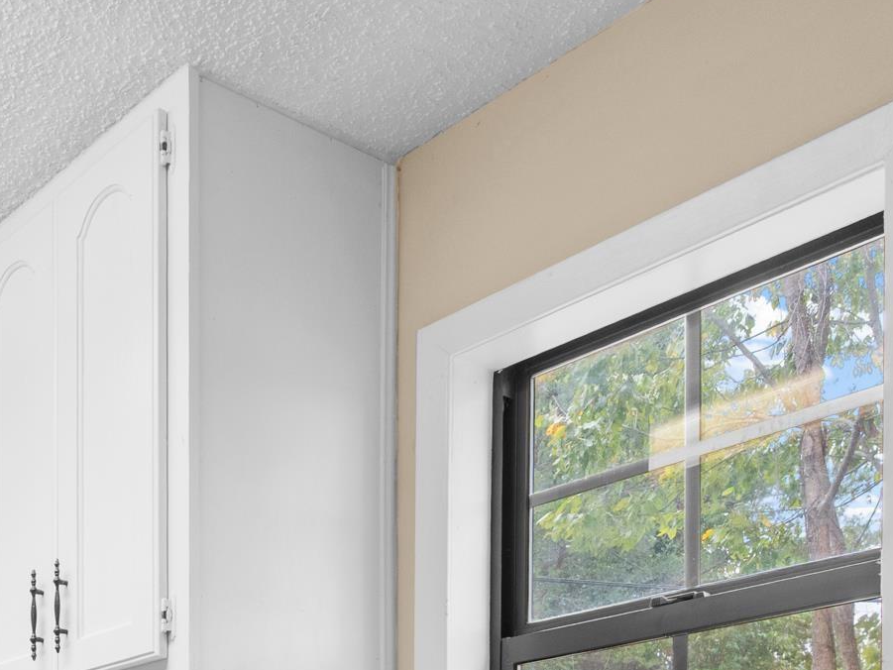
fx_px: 1238
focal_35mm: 48
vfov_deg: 25.5
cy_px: 899
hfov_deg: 35.9
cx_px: 7
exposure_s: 1/2.5
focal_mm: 10
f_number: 7.1
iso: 320
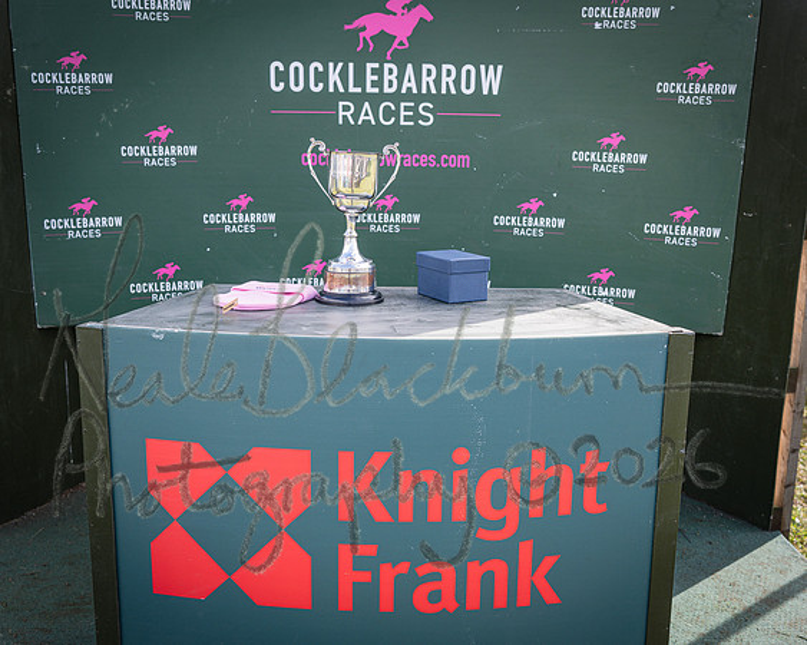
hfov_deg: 46.4
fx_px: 941
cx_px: 404
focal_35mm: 39
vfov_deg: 37.8
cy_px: 322
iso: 200
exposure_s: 1/400
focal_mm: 35
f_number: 4
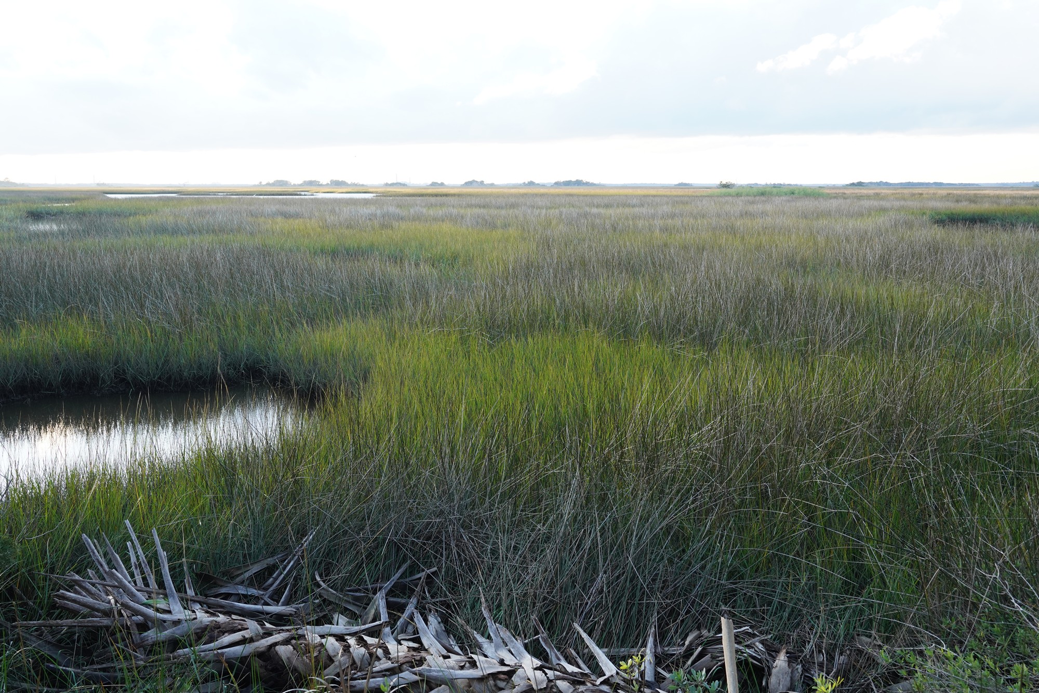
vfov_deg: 37.9
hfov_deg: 54.4
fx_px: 1010
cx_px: 520
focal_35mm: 35
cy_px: 346
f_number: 9
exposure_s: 1/100
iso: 800
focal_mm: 35
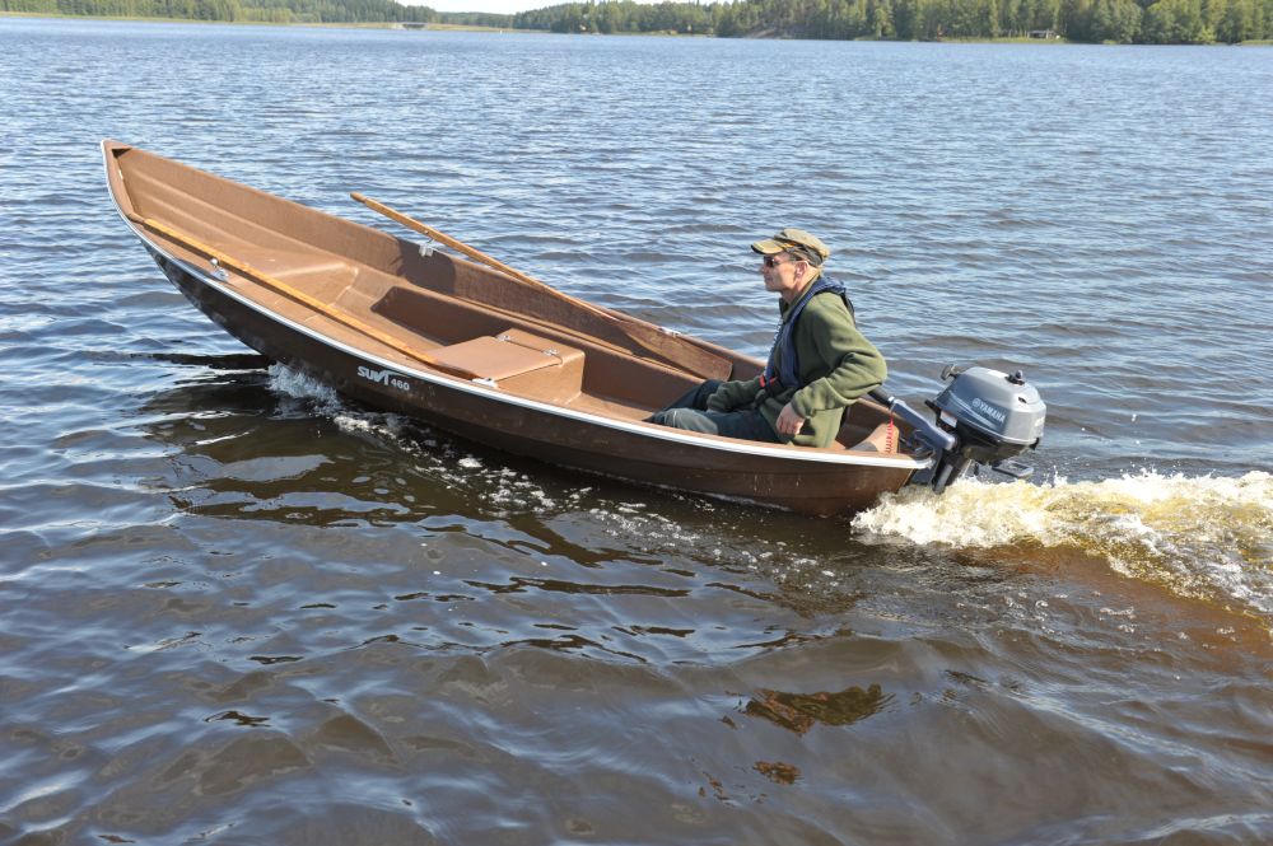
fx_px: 1343
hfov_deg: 50.7
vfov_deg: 35.0
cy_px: 423
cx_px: 636
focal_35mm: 38
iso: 640
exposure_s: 1/800
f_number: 5.6
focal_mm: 38
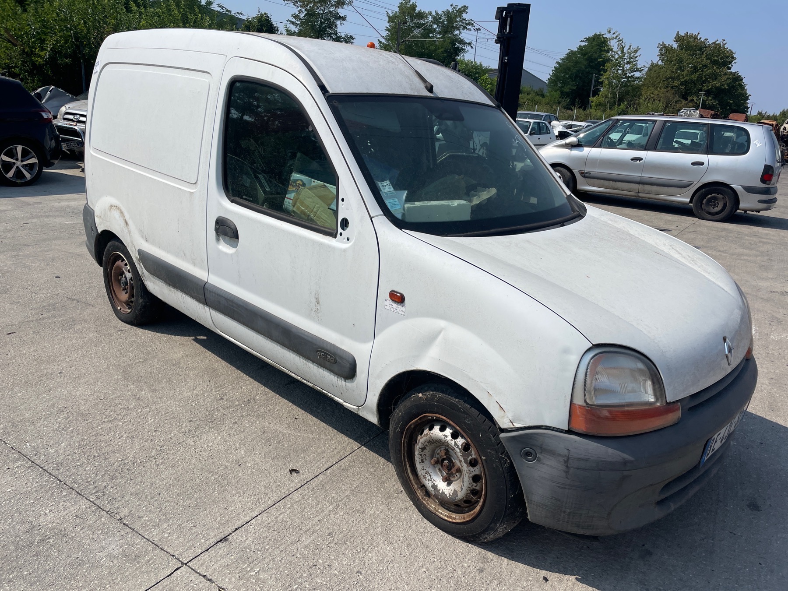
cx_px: 394
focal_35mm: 26
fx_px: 592
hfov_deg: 67.3
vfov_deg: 53.1
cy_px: 296
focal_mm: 4.2
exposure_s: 1/7299
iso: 32
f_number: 1.6
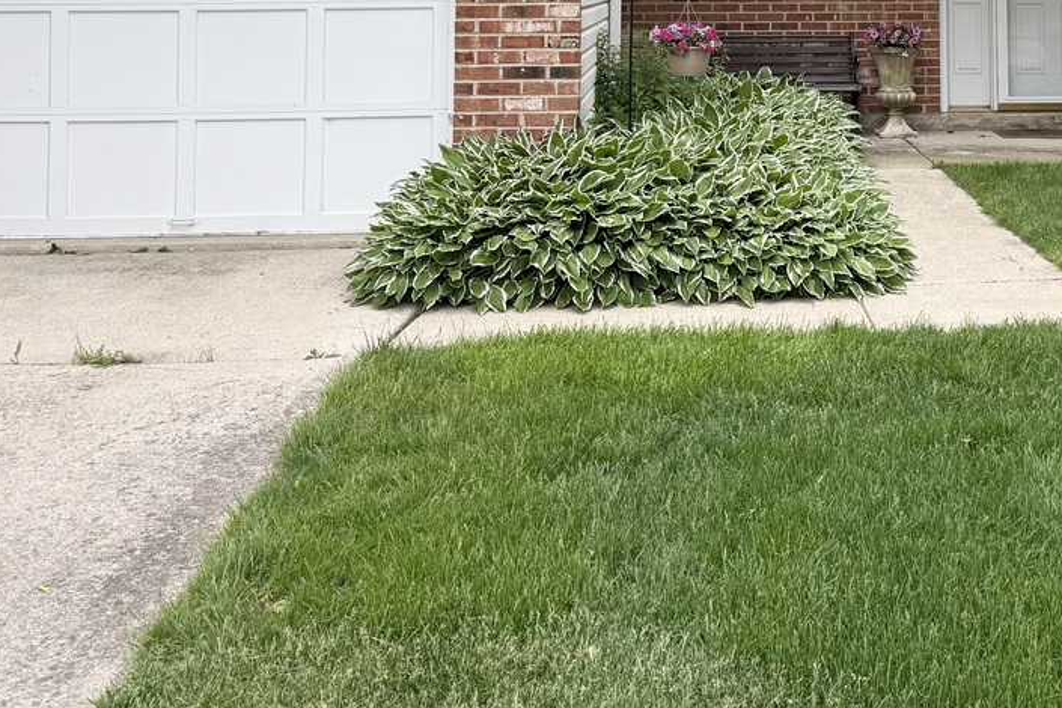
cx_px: 764
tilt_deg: +2.6
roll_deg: +0.3
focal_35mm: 51
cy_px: -80
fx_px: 1504
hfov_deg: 38.1
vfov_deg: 24.6
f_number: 1.78
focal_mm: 6.76
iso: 200
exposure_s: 1/84
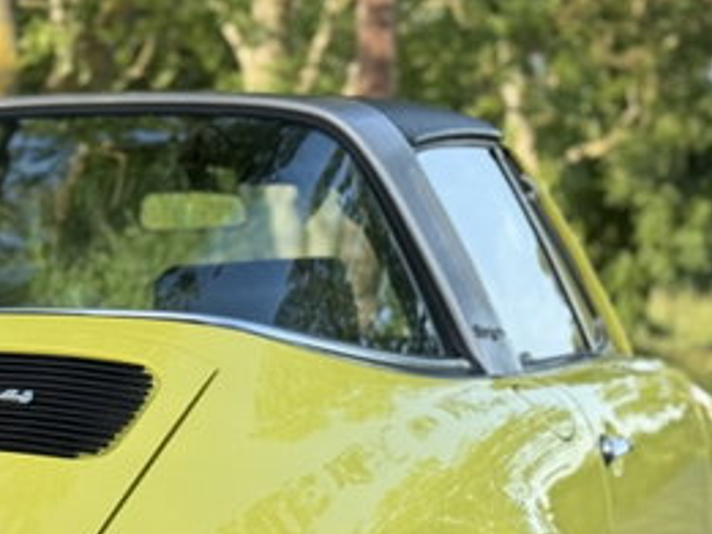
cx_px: -30
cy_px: 542
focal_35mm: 141
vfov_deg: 10.4
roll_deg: -0.8
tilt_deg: -4.8
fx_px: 2901
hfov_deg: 13.8
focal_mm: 6.76
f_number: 1.78
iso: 80
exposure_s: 1/1264
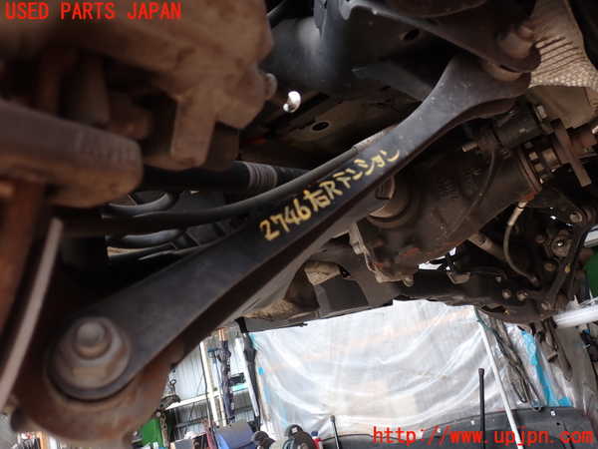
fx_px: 518
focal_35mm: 30
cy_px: 224
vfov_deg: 46.8
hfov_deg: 60.0
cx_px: 299
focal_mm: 5.4
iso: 100
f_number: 3.2
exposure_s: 1/80
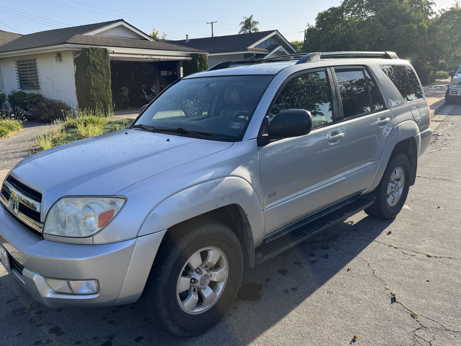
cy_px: 187
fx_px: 360
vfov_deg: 51.3
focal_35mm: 27
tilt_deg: -15.2
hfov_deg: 65.1
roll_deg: +2.0
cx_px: 202
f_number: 1.78
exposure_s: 1/1488
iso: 80
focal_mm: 6.76
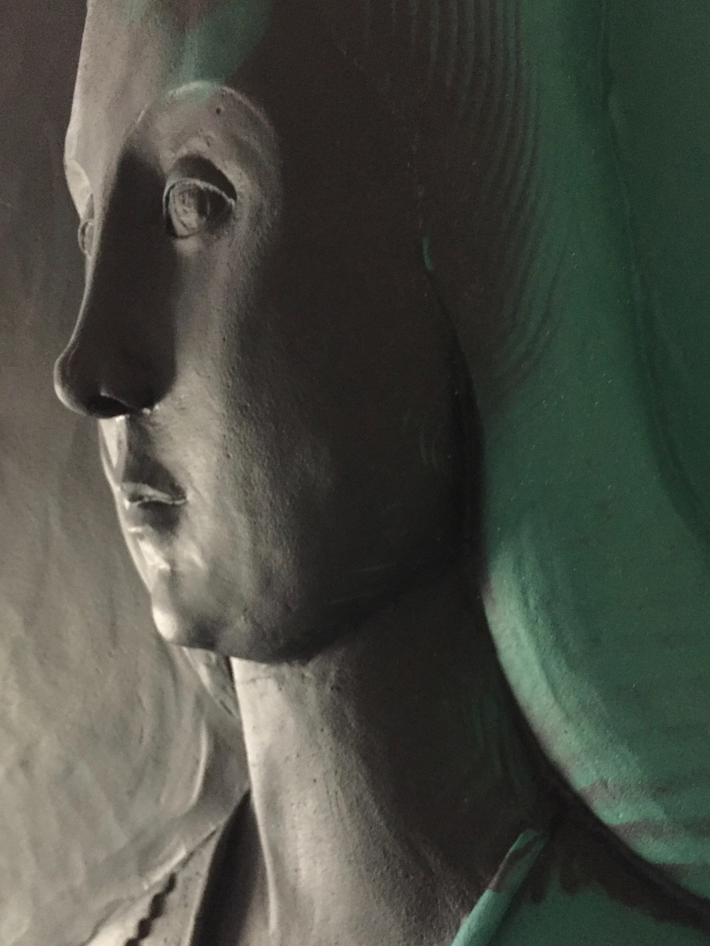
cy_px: 521
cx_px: 368
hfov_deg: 44.2
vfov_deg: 56.7
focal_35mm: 32
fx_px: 875
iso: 800
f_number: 2.2
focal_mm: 4.15
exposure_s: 1/17
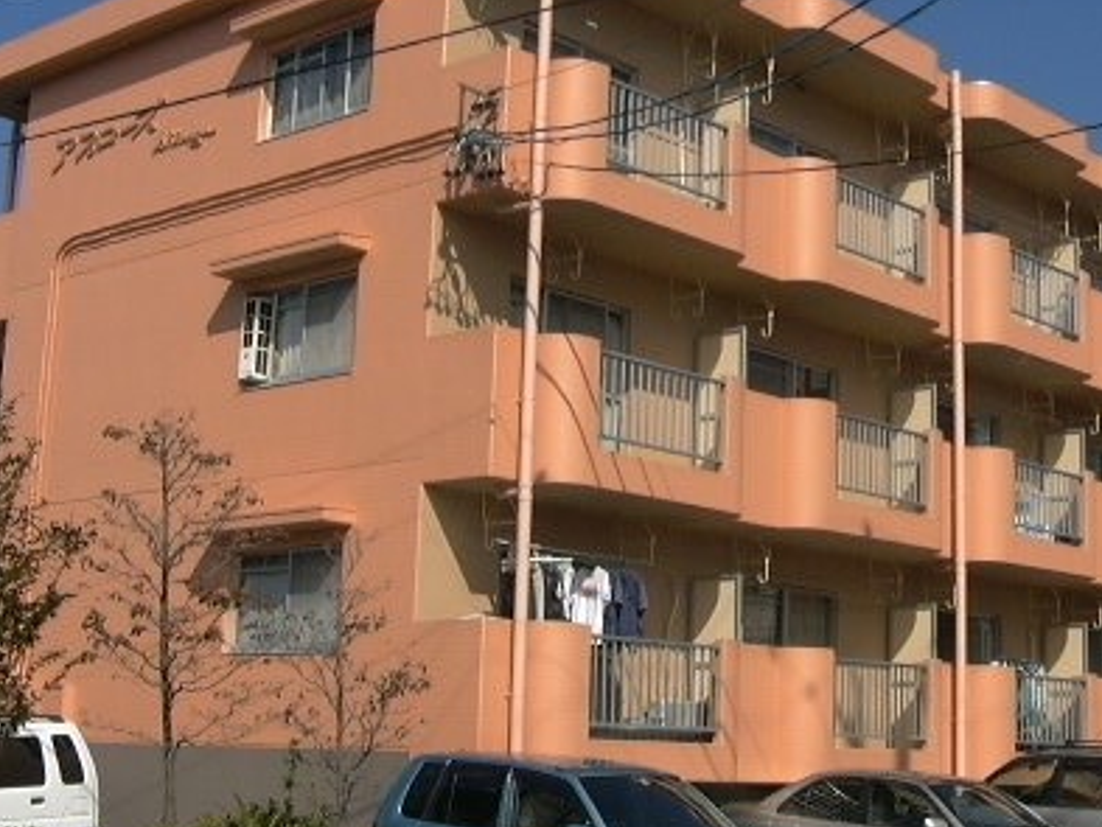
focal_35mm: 57
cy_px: 367
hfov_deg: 33.5
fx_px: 1815
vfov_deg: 25.7
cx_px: 715
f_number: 8
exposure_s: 1/377
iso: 100
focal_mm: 5.4
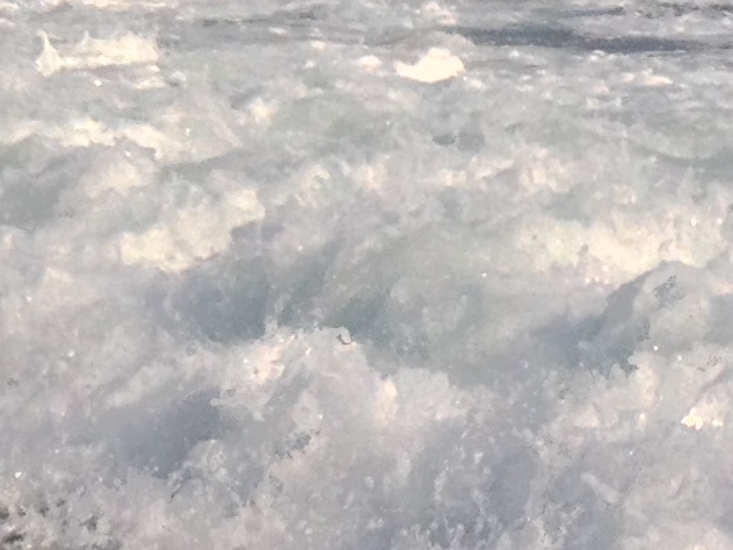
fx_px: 4488
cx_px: -483
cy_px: -236
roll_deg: +1.4
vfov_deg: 6.9
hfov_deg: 9.0
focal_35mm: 212
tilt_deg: -1.9
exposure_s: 1/2304
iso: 50
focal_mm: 4.28
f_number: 2.4
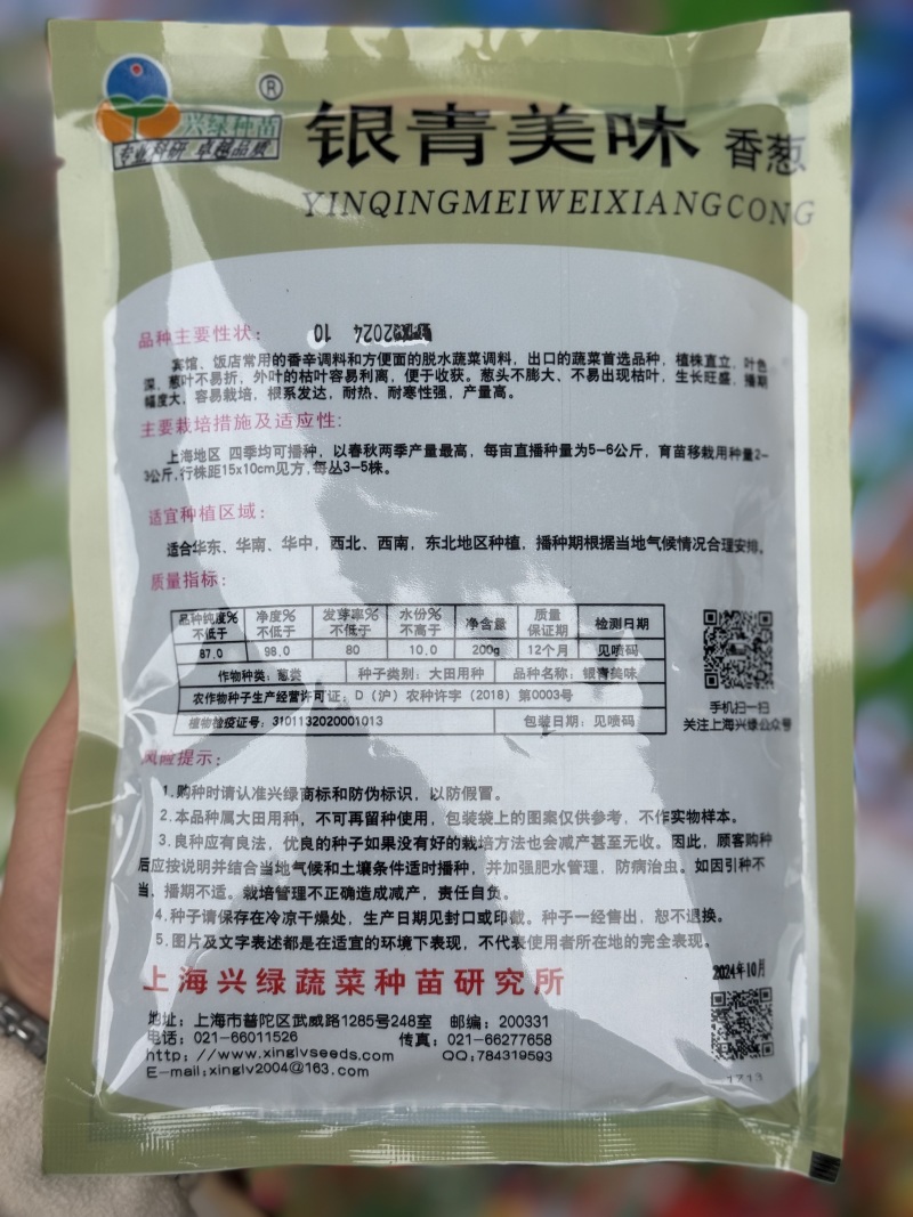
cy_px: 608
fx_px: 1688
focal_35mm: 48
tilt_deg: -66.8
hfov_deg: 30.3
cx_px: 456
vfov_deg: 39.7
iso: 80
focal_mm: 6.76
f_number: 1.78
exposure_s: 1/712
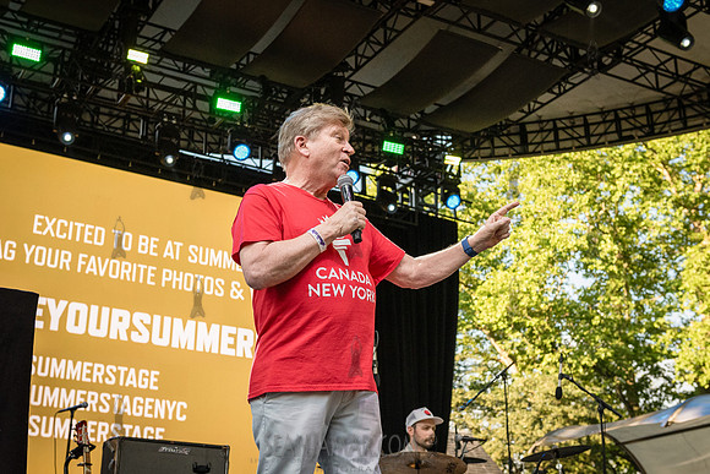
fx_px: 964
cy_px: 237
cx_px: 355
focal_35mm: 49
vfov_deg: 27.6
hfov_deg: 40.4
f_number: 4
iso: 2000
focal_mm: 38
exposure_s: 1/2000
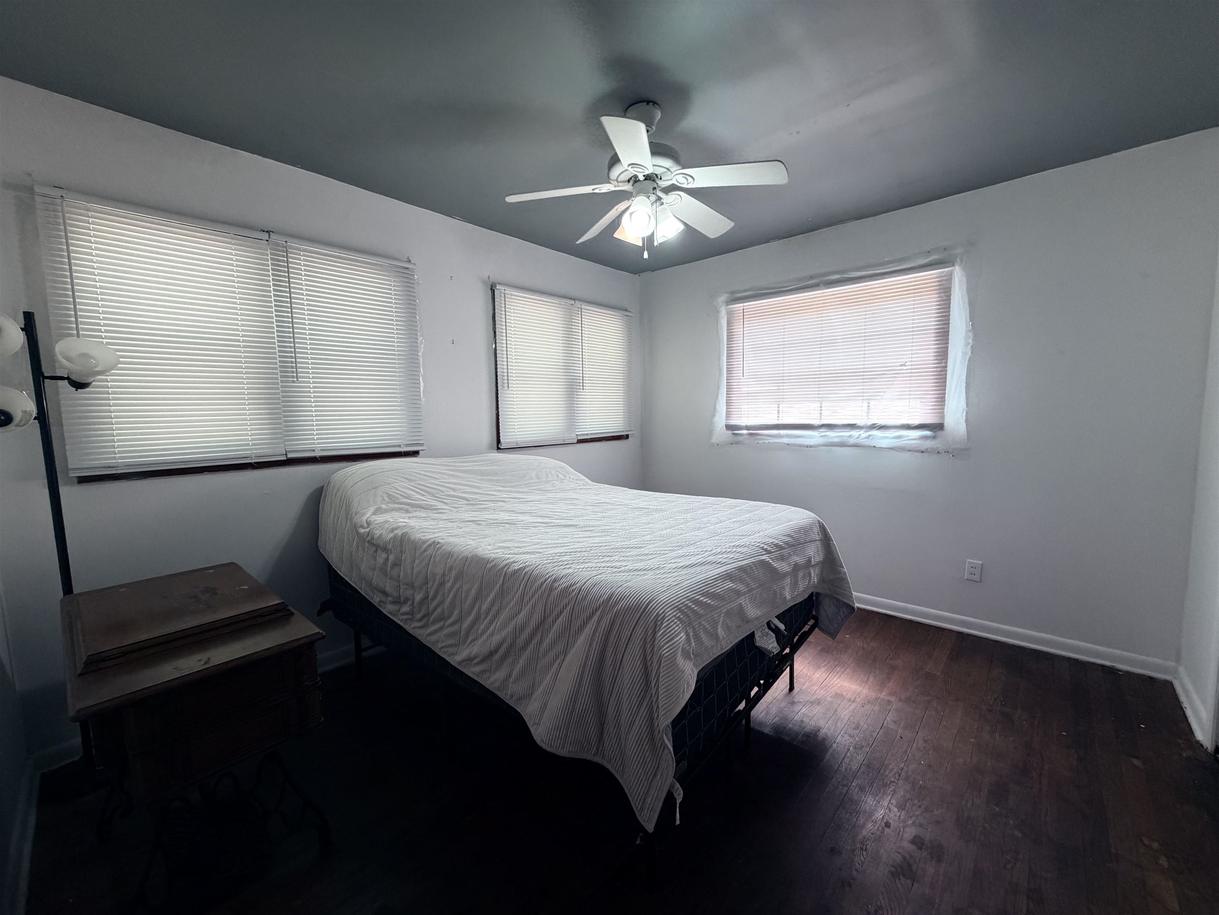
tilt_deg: -5.5
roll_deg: +1.8
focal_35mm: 14
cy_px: 458
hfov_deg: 102.1
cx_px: 610
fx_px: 493
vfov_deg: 85.7
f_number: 2.2
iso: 250
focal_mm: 2.22
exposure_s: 1/121
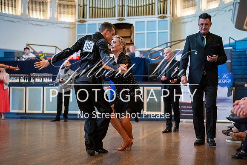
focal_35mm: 49
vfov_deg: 27.3
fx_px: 339
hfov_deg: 40.0
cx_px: 124
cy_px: 82
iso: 6400
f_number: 2.2
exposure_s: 1/500
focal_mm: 47
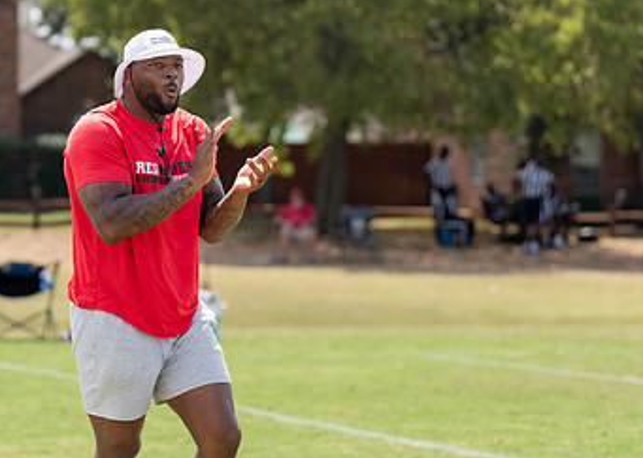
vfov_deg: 7.7
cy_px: 232
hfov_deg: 10.8
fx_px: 3394
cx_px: 151
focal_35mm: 186
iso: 200
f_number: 2.8
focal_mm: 104
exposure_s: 1/2500
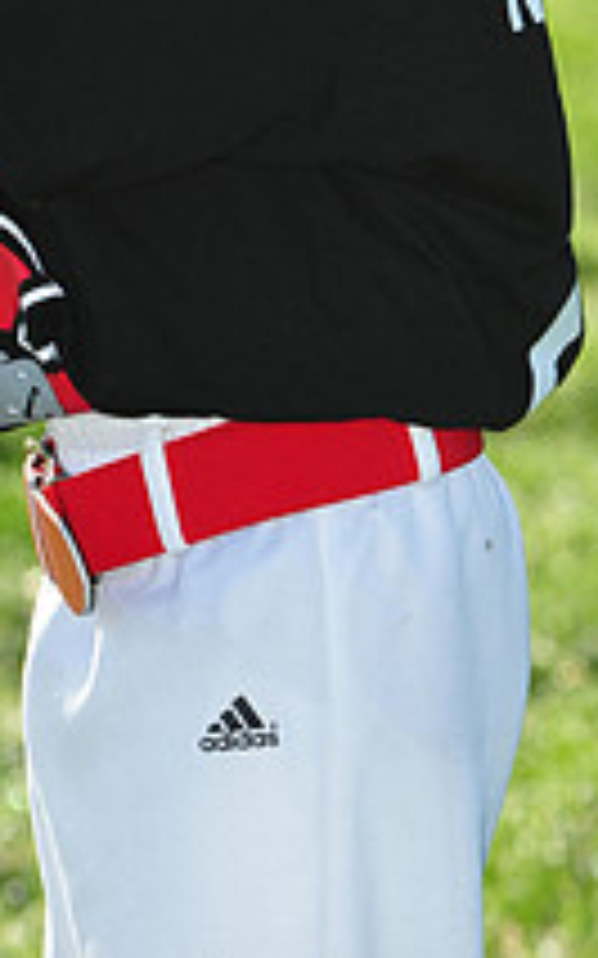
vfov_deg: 4.6
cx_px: 310
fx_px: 11951
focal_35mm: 458
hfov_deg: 2.9
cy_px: -265
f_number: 7.1
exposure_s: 1/800
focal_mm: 165
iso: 400
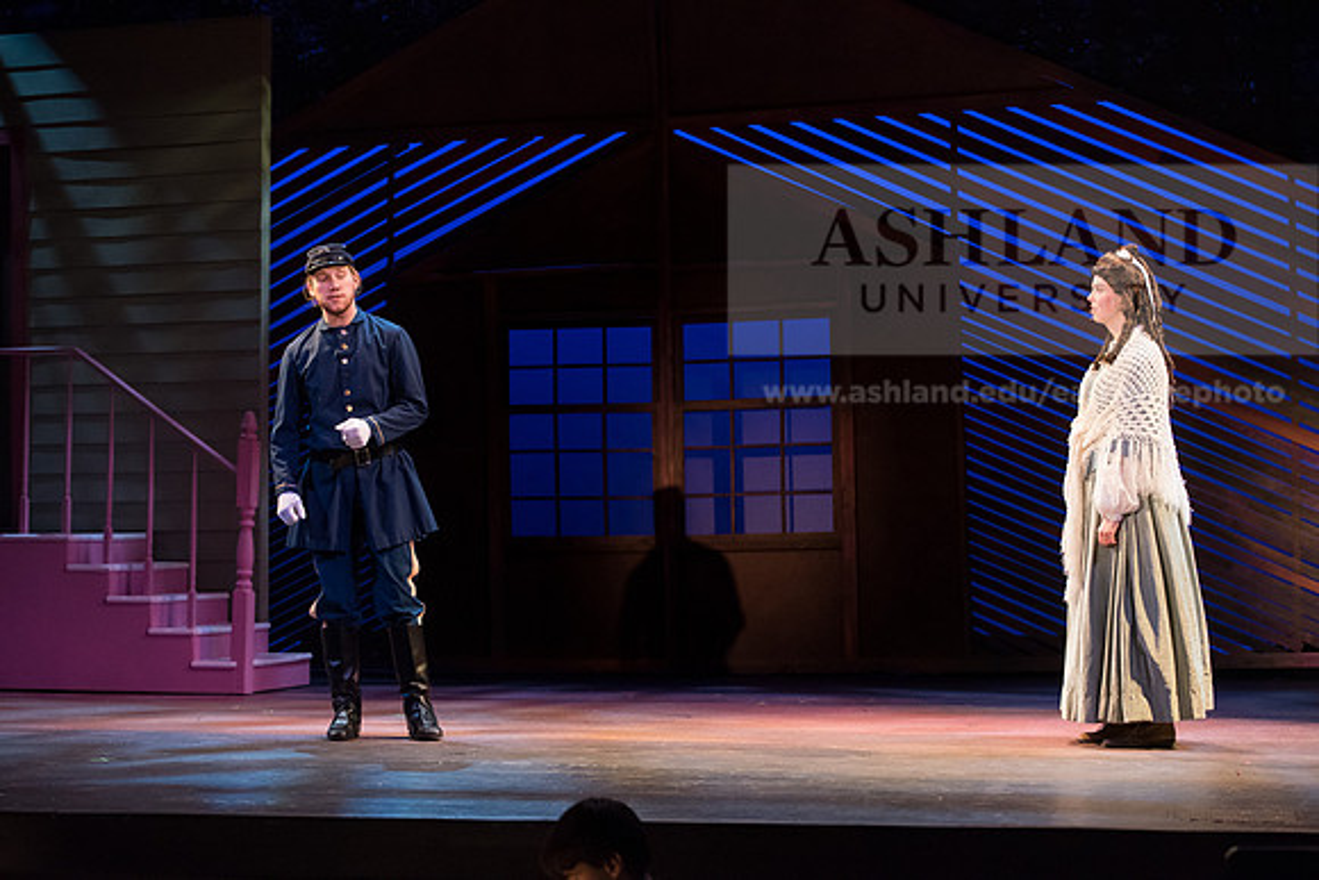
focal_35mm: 78
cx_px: 660
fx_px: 2858
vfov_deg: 17.5
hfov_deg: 26.0
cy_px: 440
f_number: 4
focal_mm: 78
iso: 5000
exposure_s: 1/320
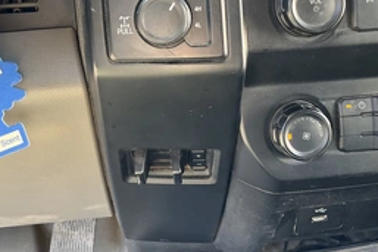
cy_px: 55
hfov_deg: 41.9
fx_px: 493
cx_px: 194
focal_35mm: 47
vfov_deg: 28.1
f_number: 1.8
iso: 64
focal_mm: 3
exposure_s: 1/65
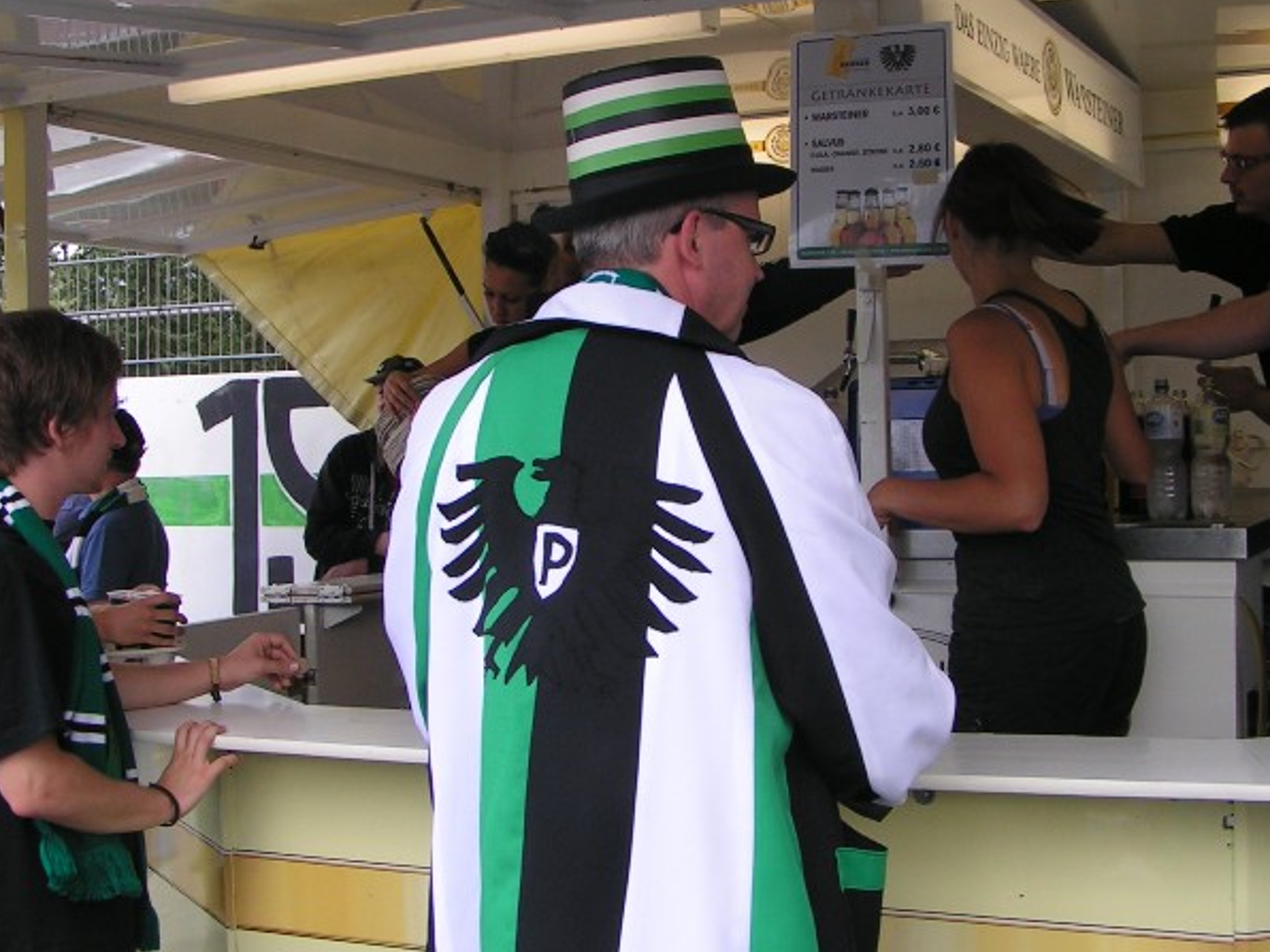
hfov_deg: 37.5
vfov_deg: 28.5
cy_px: 381
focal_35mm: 51
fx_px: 1871
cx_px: 635
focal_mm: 5.8
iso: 50
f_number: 4.5
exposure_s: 1/100
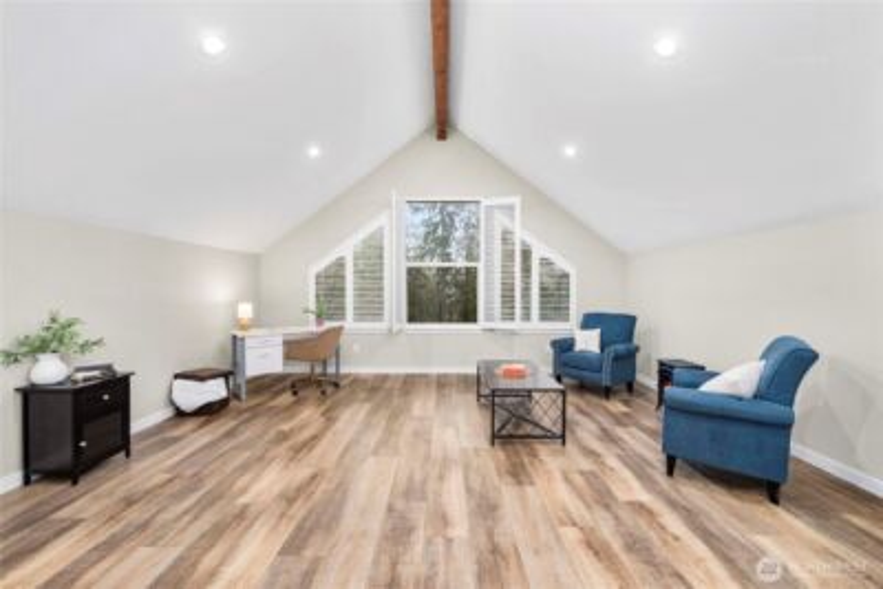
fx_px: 343
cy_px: 294
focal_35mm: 14
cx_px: 442
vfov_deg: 81.3
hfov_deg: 104.2
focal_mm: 14
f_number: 6.3
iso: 200
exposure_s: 1/60
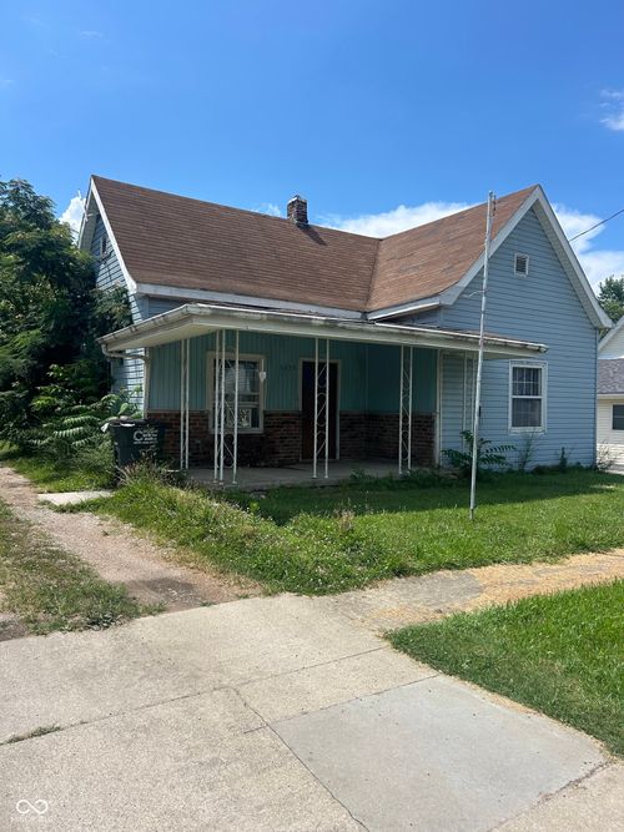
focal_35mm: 26
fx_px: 625
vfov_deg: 67.3
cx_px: 312
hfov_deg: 53.0
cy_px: 416
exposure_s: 1/4630
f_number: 1.5
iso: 50
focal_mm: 5.7
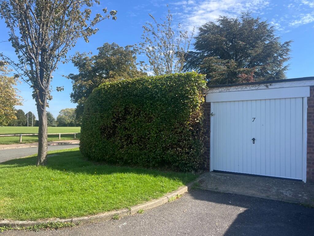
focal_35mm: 26
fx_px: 236
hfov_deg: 67.3
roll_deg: -0.9
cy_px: 118
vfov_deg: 53.1
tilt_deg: +1.6
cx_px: 157
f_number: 1.6
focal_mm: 5.1
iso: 50
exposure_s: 1/1477
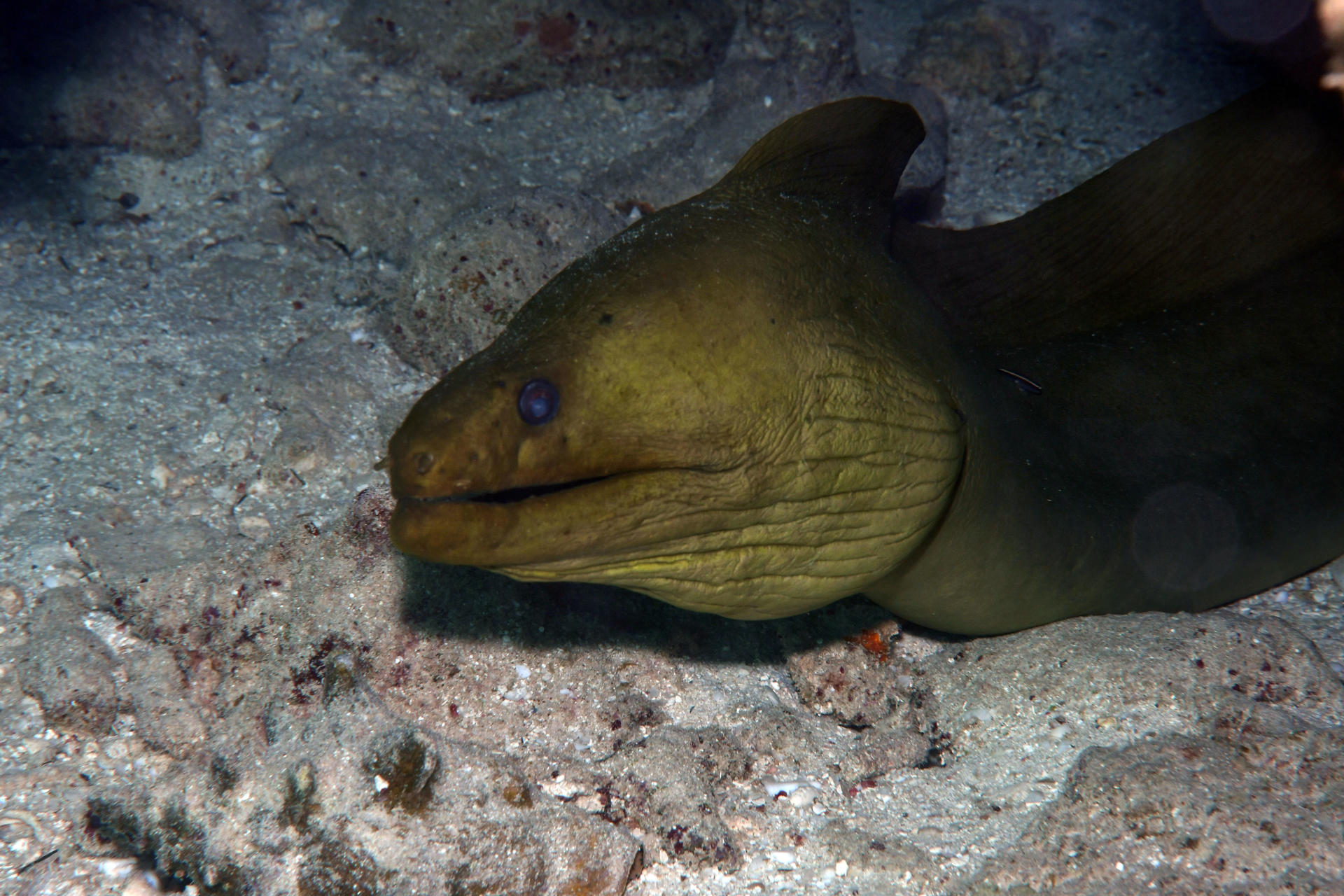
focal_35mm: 90
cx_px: 672
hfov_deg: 22.6
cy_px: 448
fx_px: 3360
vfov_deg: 15.2
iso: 200
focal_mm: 60
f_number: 11
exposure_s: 1/160
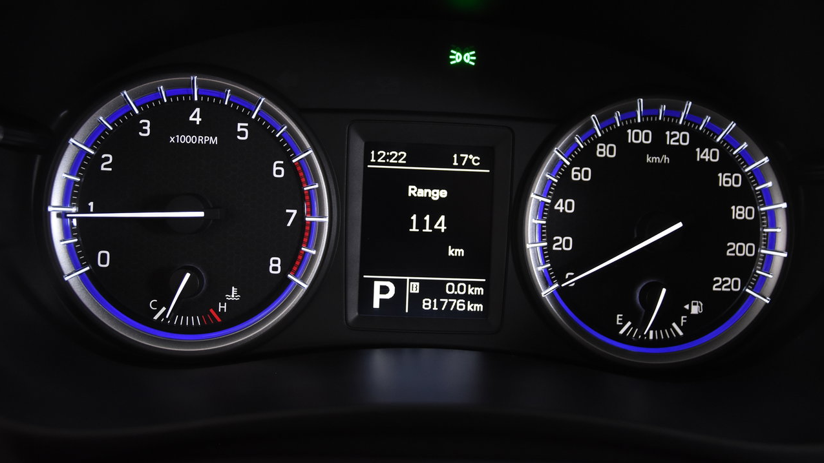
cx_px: 412
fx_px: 896
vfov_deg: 29.0
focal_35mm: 41
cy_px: 197
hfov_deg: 49.4
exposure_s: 1/40
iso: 1800
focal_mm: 26
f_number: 3.2
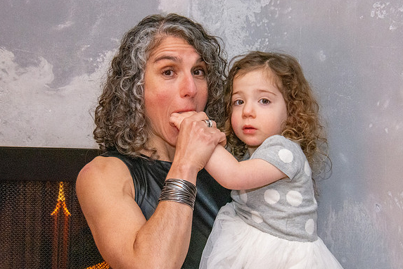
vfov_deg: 11.7
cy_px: 131
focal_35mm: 117
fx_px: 1310
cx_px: 198
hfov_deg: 17.5
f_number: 13
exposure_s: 1/100
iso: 5000
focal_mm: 72
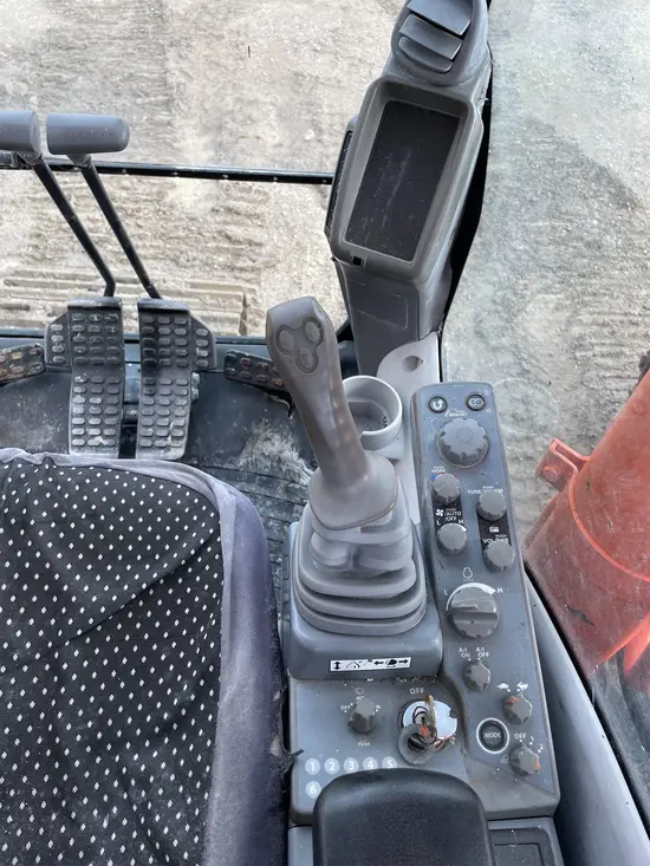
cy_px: 433
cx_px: 325
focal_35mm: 26
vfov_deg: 67.3
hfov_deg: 53.1
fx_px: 651
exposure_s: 1/346
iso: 50
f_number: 1.6
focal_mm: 4.2
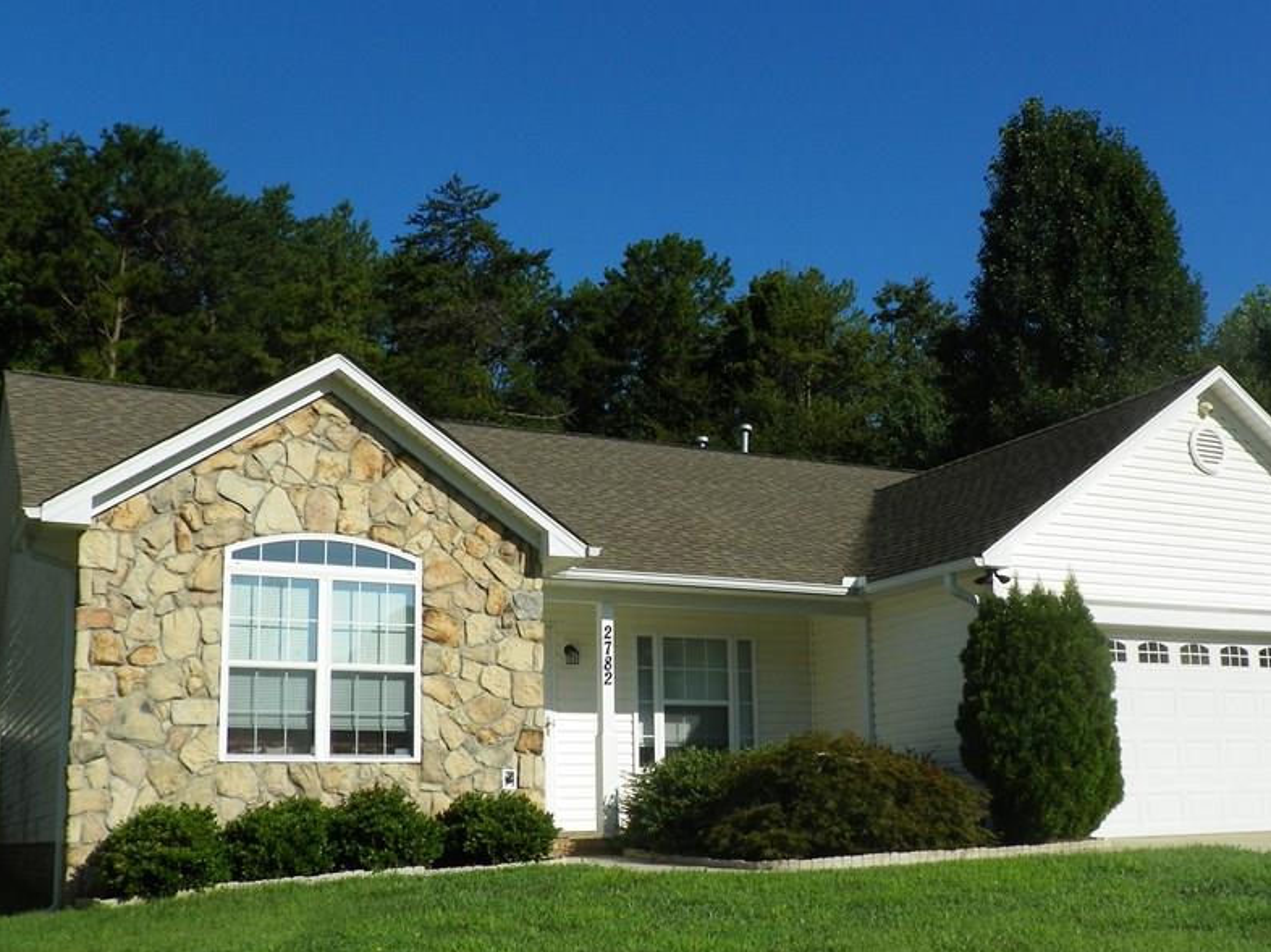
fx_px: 1578
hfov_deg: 43.7
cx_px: 760
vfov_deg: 33.5
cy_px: 569
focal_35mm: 43
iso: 64
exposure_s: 1/400
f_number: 5.6
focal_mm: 5.9
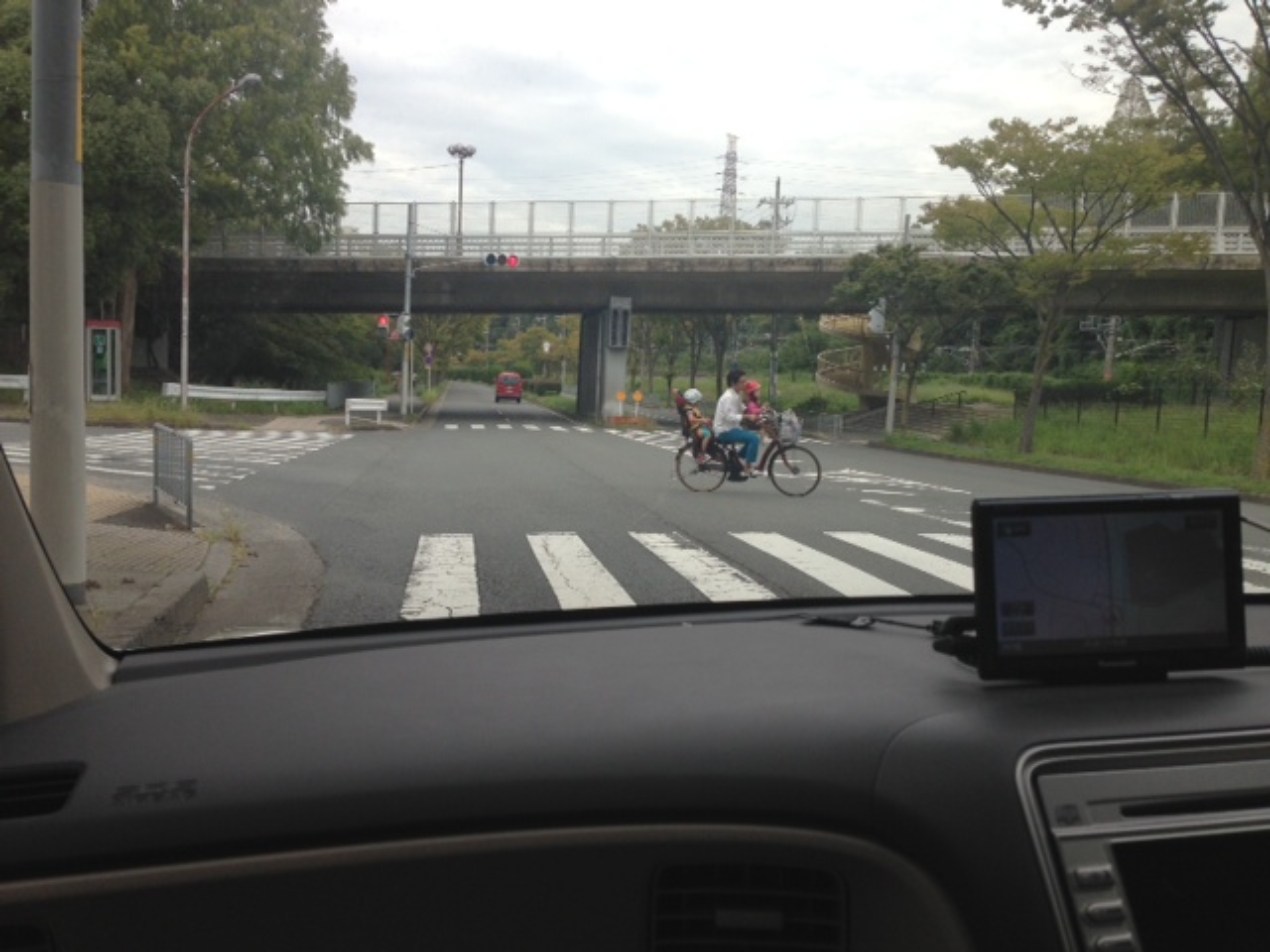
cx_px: 635
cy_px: 476
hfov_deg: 55.4
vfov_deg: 42.9
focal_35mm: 33
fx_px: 1211
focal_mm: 4.13
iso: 50
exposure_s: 1/497
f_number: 2.4
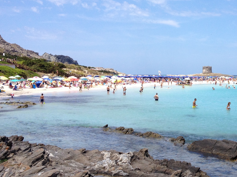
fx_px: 445
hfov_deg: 28.9
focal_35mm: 65
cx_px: 201
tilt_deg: -1.5
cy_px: 73
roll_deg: +0.0
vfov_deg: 22.6
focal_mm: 4.28
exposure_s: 1/1783
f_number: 2.4
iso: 50
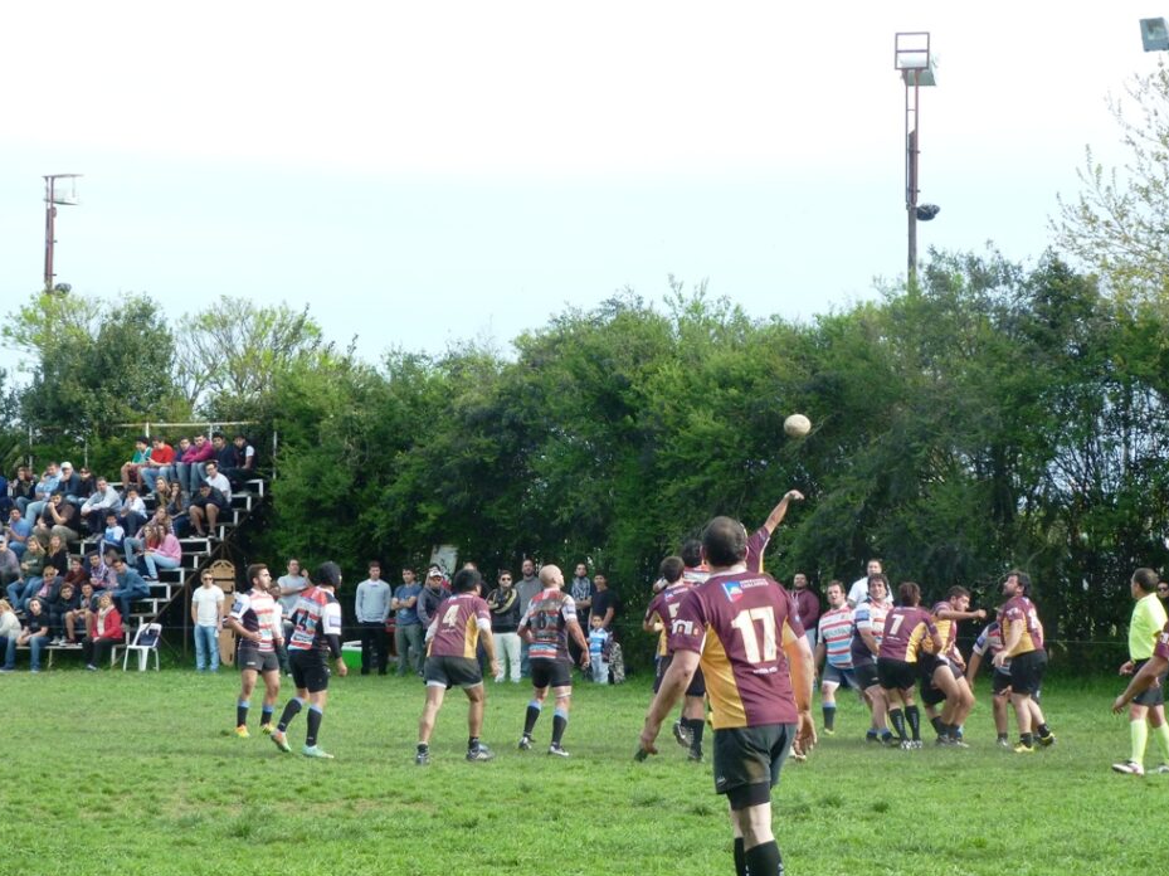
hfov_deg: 16.7
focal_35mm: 118
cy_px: 435
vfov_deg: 12.5
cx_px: 564
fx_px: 3983
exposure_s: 1/500
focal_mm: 19.3
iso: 200
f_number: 3.5
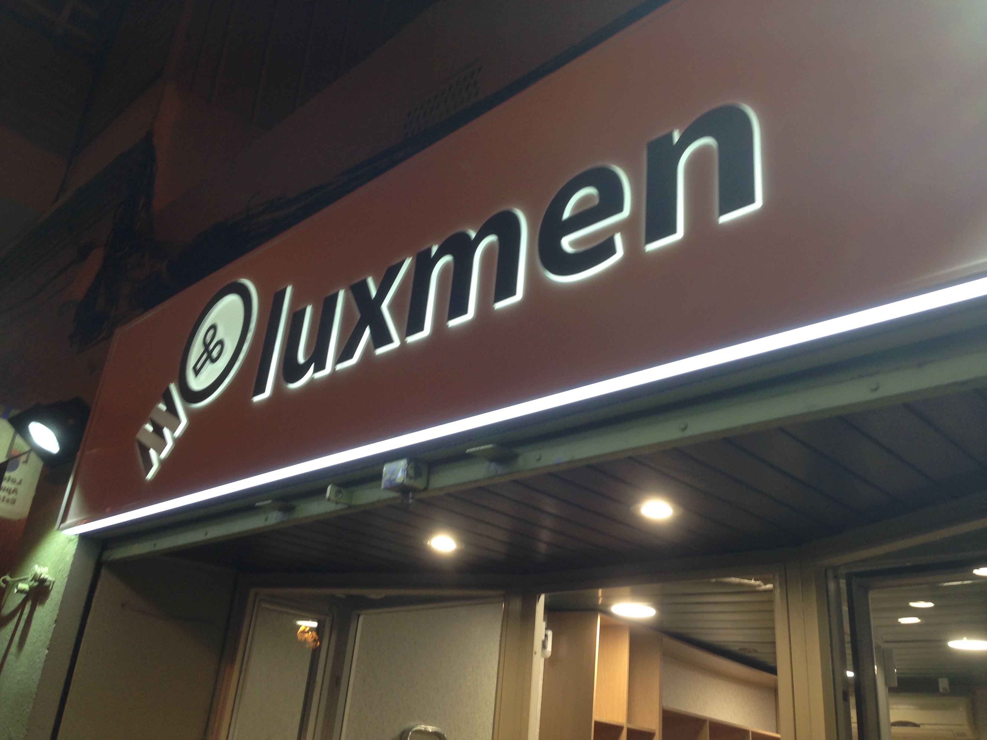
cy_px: 370
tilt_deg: +24.0
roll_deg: -5.7
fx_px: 941
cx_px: 494
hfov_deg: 55.4
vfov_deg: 42.9
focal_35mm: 33
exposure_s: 1/30
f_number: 2.4
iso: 50
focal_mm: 4.12
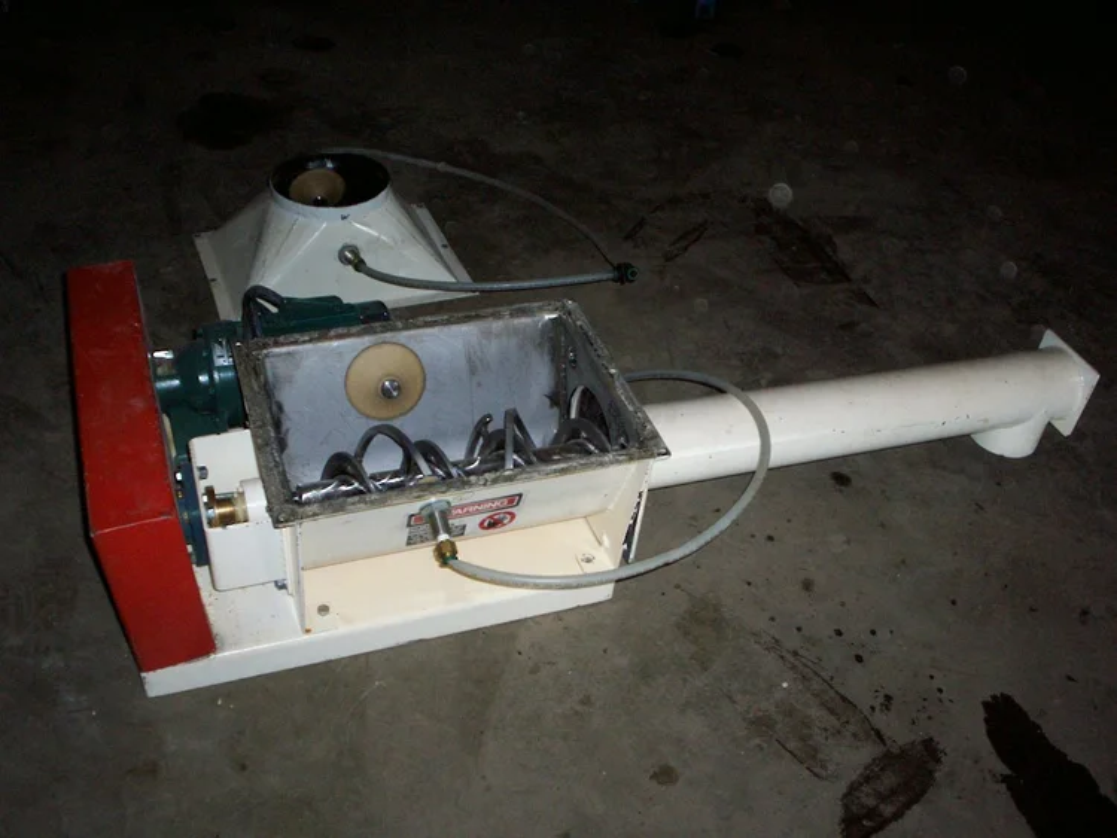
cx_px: 558
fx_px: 1162
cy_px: 419
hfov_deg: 51.3
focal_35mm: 36
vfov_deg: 39.7
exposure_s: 1/64
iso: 140
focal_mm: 5.9
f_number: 4.5
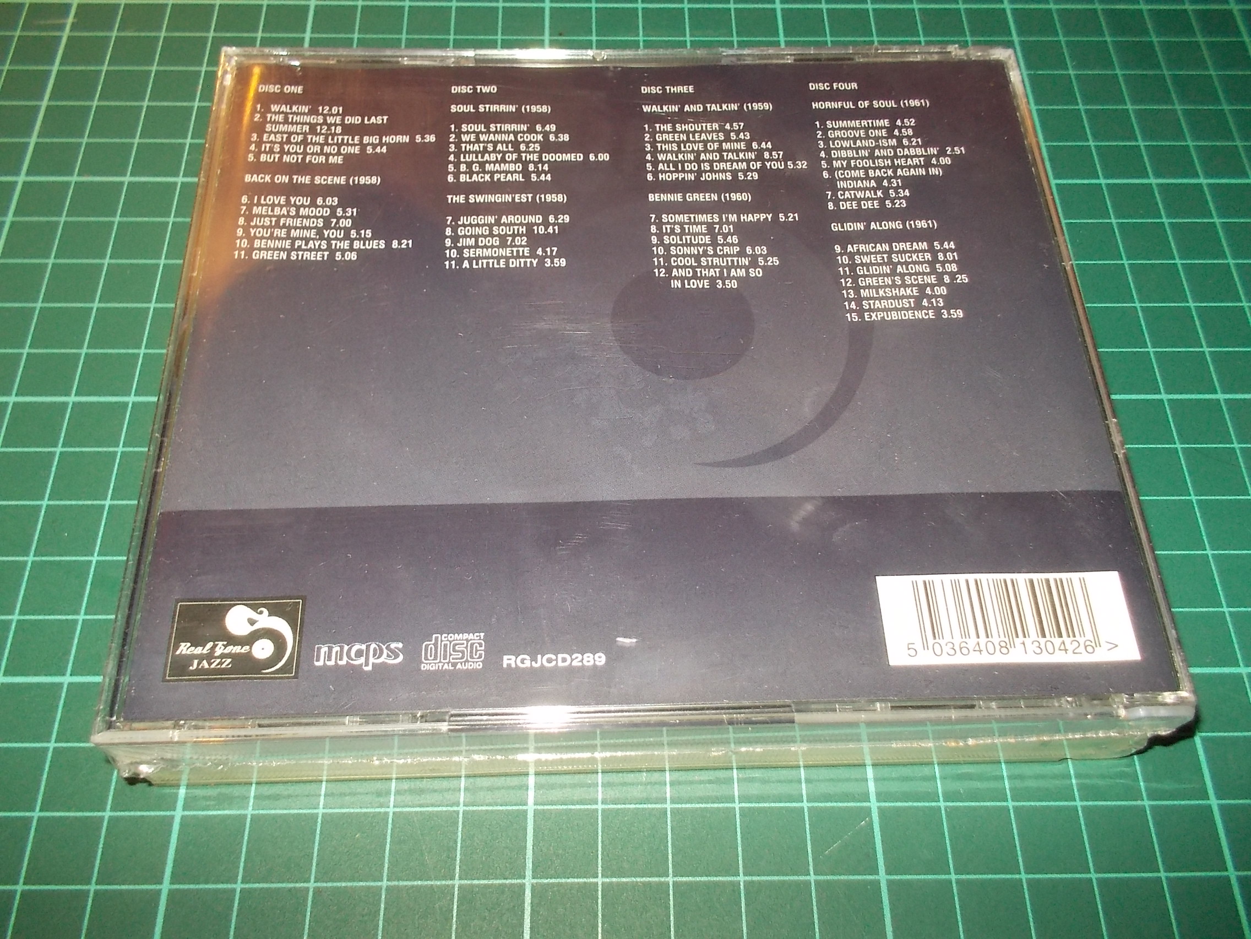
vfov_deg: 48.2
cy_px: 470
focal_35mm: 29
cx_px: 626
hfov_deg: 61.7
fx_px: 1048
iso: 200
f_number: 3.3
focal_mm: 4.1
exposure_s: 1/30
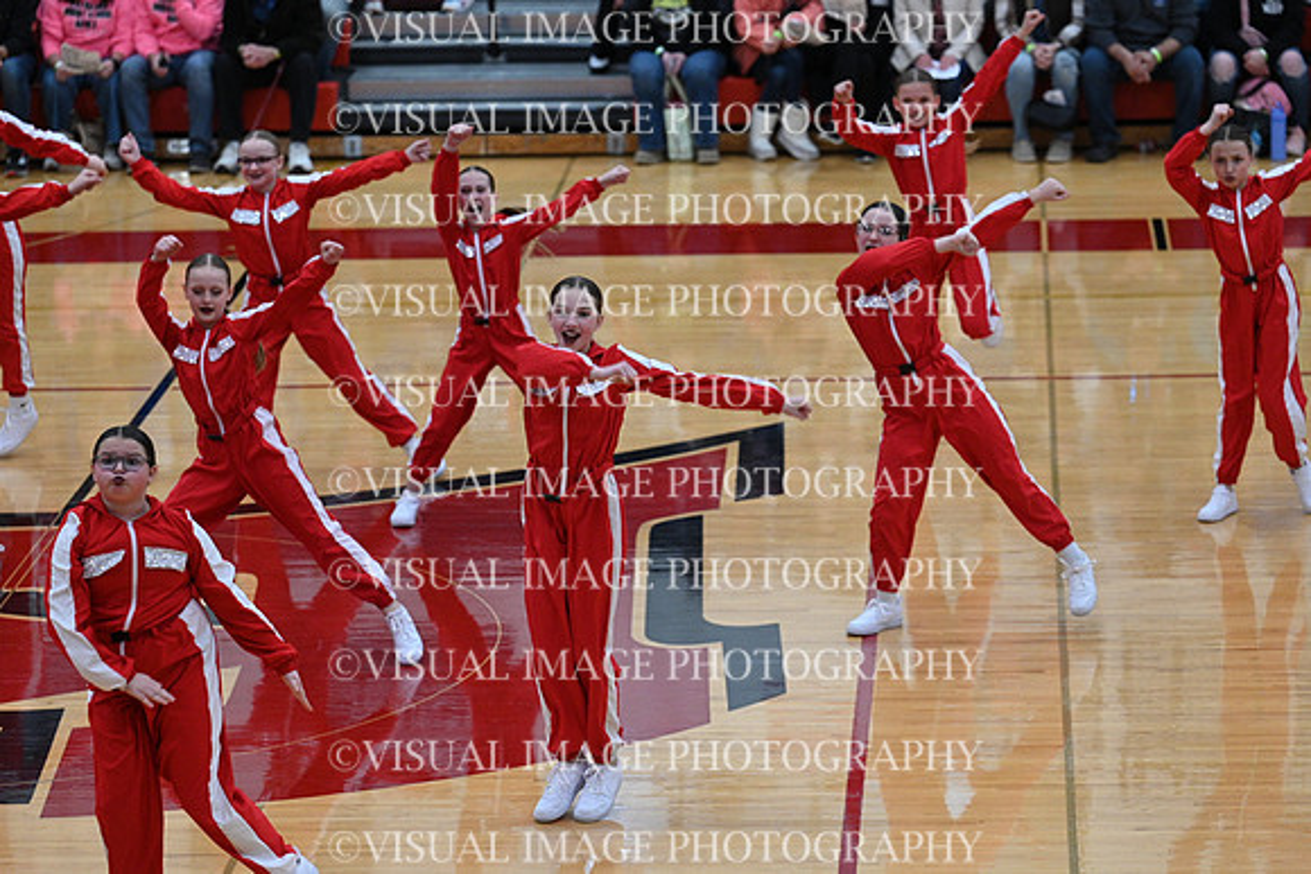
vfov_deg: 9.5
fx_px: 5281
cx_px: 656
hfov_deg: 14.2
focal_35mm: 145
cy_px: 437
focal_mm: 145
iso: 4000
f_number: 4
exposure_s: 1/400
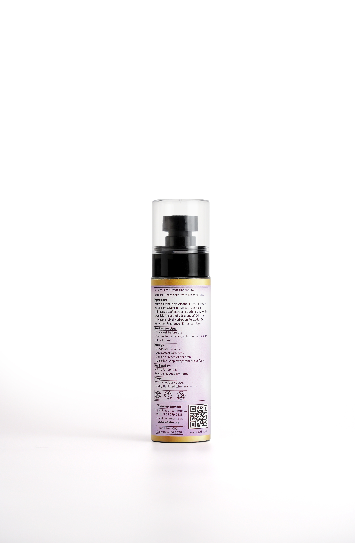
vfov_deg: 19.5
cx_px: 181
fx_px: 1584
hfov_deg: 13.0
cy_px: 272
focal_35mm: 105
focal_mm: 105
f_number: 5.6
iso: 200
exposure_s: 1/100
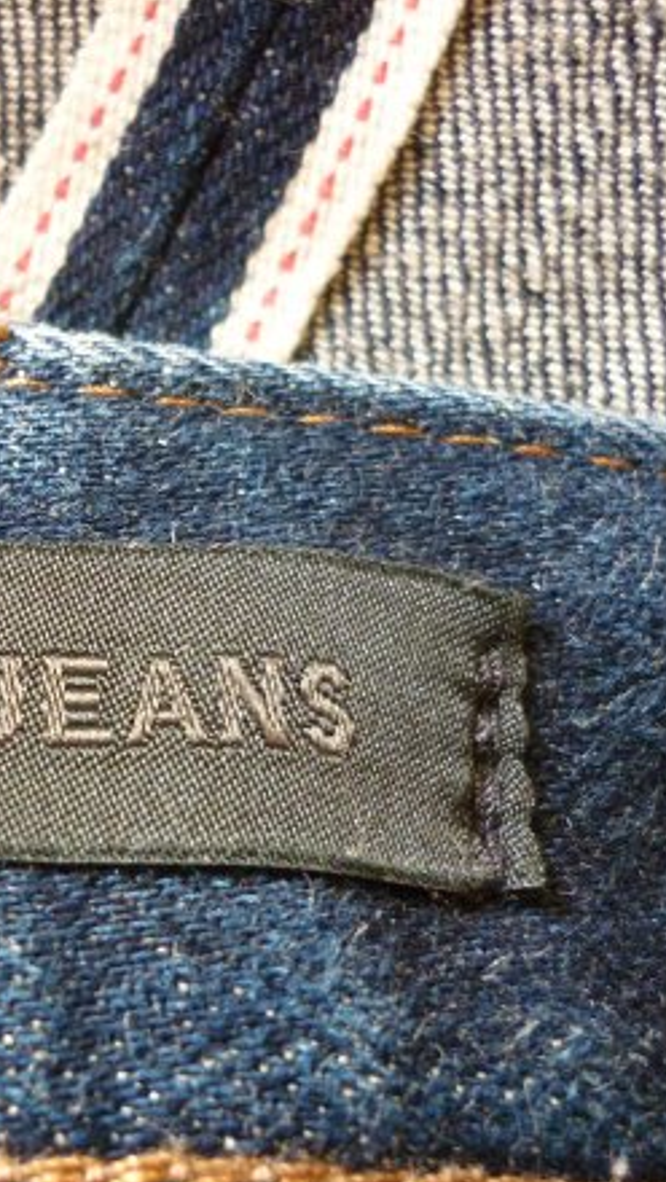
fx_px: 1536
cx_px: -3
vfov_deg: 42.1
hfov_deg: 23.4
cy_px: 602
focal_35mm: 49
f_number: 2.8
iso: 320
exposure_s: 1/30
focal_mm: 5.5
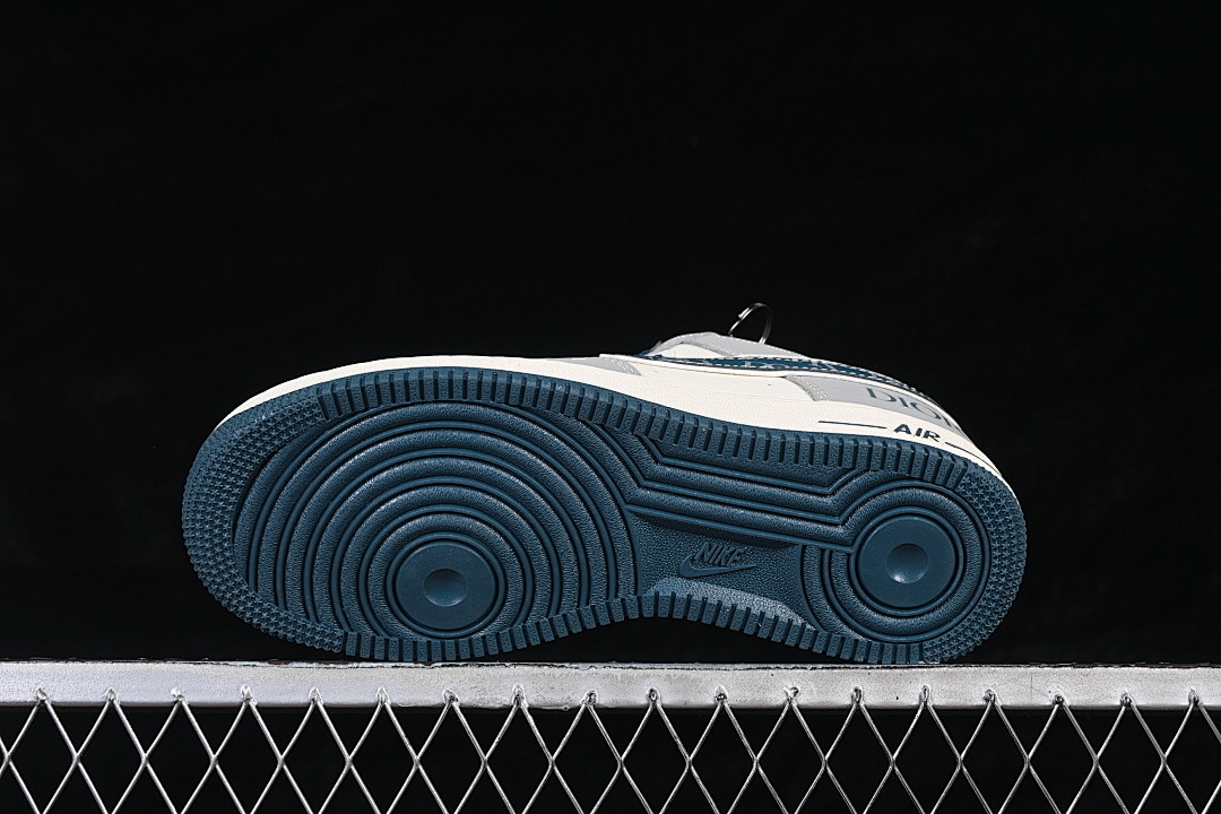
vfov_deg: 18.2
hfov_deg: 27.0
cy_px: 407
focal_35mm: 75
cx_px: 610
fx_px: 2544
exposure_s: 1/80
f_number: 7.1
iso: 160
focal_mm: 50
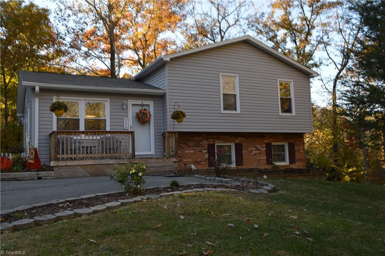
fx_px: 352
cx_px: 192
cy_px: 128
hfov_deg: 57.3
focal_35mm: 33
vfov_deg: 39.9
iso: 180
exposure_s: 1/125
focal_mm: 22
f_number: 5.6
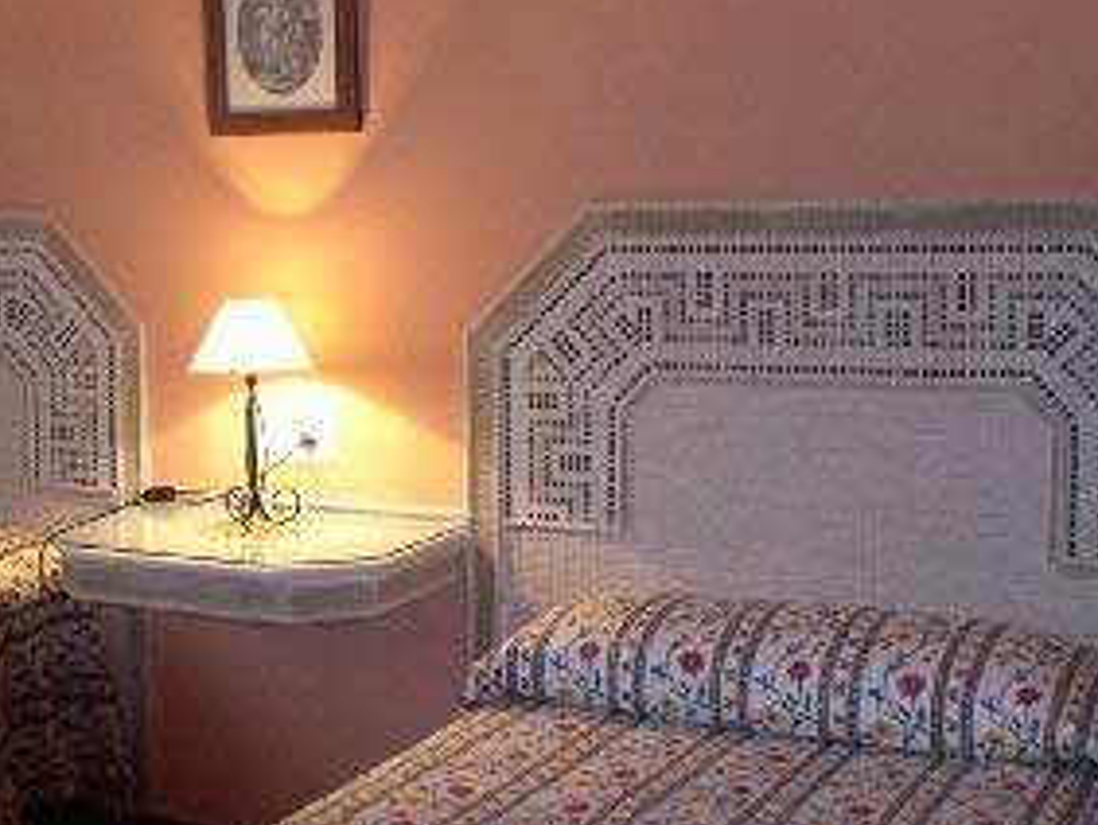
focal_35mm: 86
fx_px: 2730
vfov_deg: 17.2
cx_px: 228
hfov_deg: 22.4
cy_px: 292
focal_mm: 8
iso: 200
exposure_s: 1/13.7
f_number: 2.8
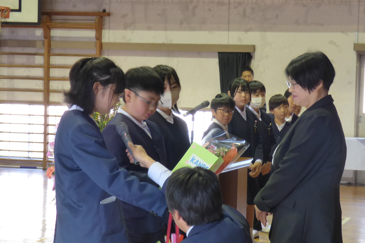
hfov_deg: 20.2
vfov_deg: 13.6
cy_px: 140
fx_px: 1024
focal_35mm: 101
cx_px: 206
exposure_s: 1/13
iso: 400
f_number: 4.5
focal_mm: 13.94
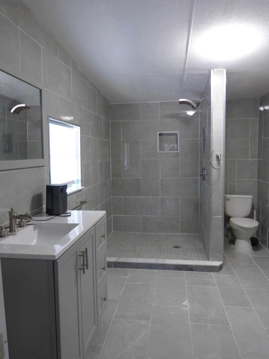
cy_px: 180
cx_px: 134
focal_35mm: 25
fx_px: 259
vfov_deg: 69.4
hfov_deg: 54.9
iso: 400
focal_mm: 4.5
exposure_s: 1/30
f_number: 2.8
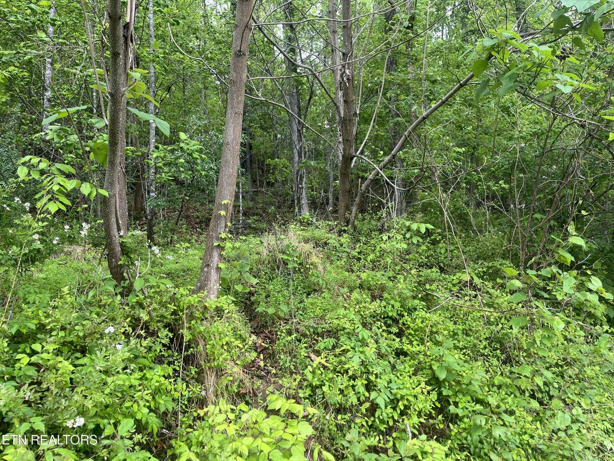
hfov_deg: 67.3
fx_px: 461
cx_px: 307
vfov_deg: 53.1
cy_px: 230
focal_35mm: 26
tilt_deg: +6.5
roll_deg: +4.3
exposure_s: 1/138
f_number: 1.6
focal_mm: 5.1
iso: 32
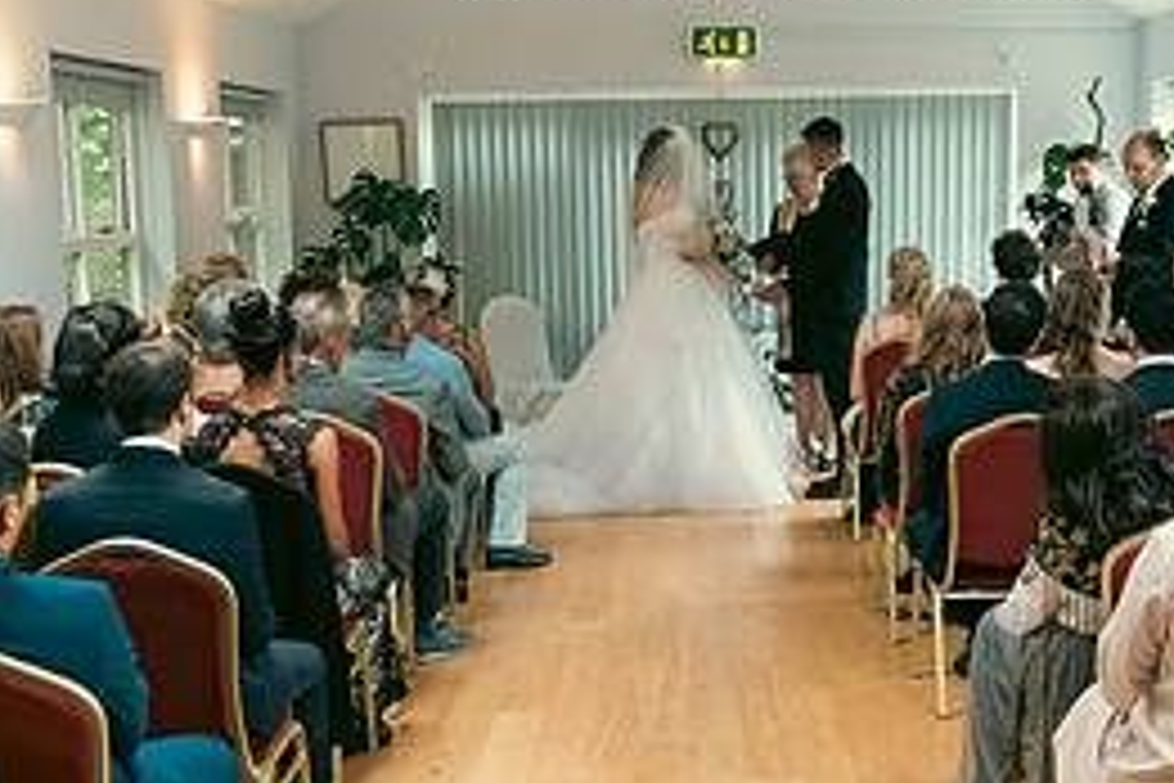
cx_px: 715
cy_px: 547
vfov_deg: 24.0
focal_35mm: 56
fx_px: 1826
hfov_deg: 35.5
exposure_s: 1/160
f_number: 3.5
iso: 1600
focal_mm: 24
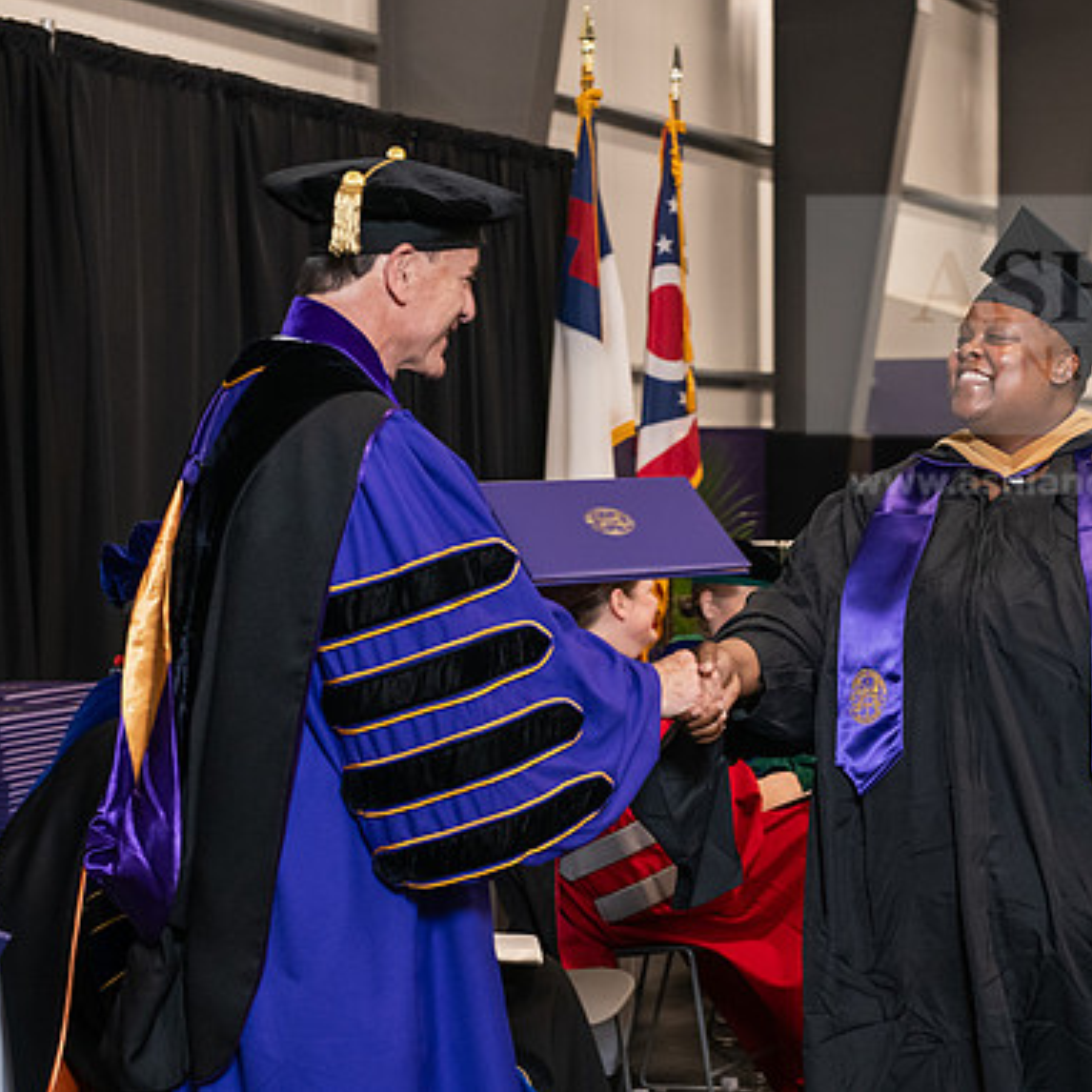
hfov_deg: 21.6
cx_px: 720
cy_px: 542
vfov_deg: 21.7
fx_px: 2855
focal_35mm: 80
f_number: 5
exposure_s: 1/125
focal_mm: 62
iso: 2000
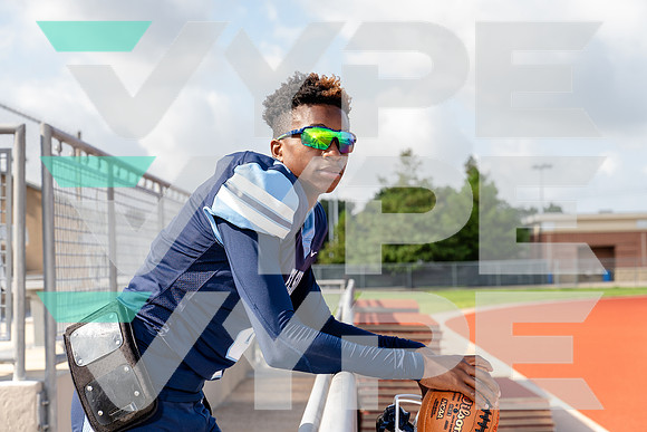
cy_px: 216
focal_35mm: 70
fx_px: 1258
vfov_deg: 19.5
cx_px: 324
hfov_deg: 28.8
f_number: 5.6
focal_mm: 70
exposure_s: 1/250
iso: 200
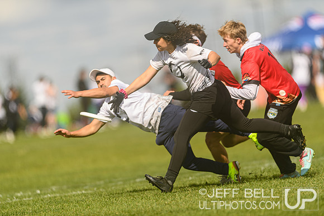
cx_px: 162
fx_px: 3601
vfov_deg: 3.4
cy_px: 108
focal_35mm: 400
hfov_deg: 5.2
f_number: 3.2
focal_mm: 400
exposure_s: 1/1600
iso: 100
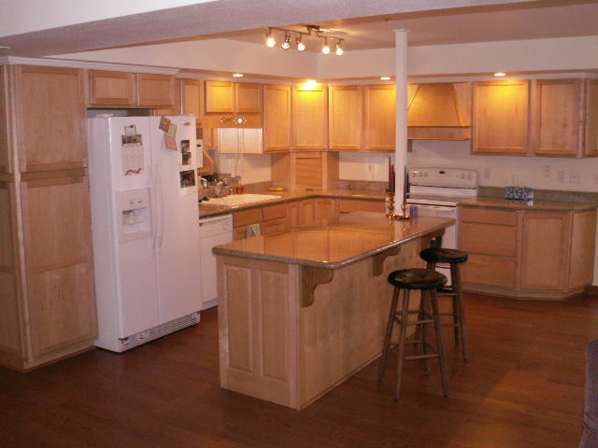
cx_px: 299
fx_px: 605
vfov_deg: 40.7
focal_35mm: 35
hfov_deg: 52.6
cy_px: 224
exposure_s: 1/40
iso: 160
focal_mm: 5.86
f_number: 2.8
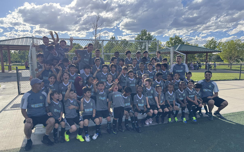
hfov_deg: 68.4
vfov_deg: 45.8
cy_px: 89
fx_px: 180
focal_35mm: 27
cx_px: 116
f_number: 1.78
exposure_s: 1/2415
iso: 80
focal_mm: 6.76
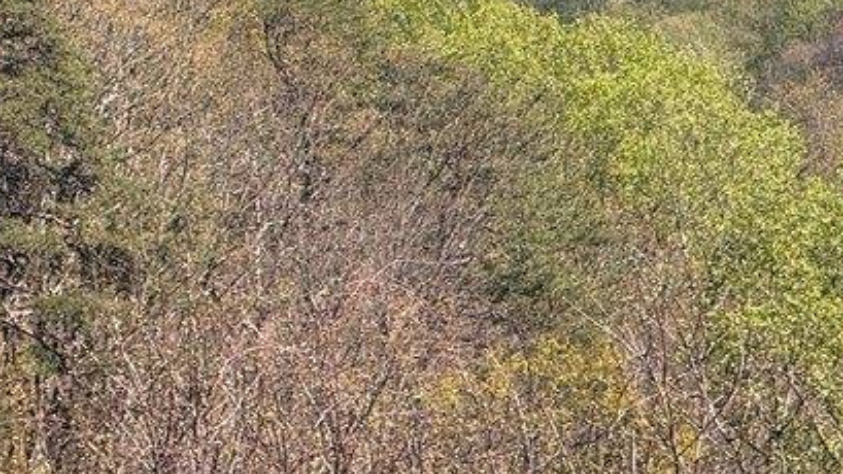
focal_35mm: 327
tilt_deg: -2.4
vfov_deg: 3.7
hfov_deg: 6.6
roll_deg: +0.5
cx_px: 499
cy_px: -175
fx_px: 7309
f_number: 2.8
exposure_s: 1/759
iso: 50
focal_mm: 15.66
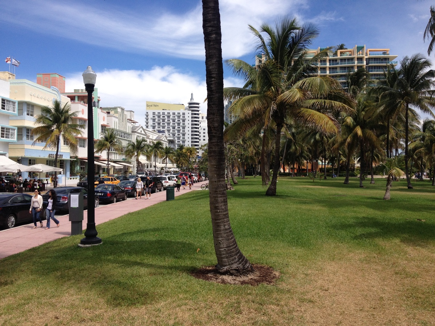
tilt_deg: -1.3
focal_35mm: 35
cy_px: 163
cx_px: 218
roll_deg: +0.1
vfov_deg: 40.7
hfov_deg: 52.6
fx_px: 440
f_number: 2.4
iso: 50
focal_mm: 4.28
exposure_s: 1/1623
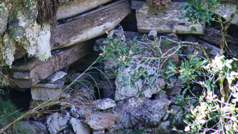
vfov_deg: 1.2
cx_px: 59
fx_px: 6242
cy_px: -17
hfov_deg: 2.2
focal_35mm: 989
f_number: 6.3
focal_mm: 300
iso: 640
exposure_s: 1/125
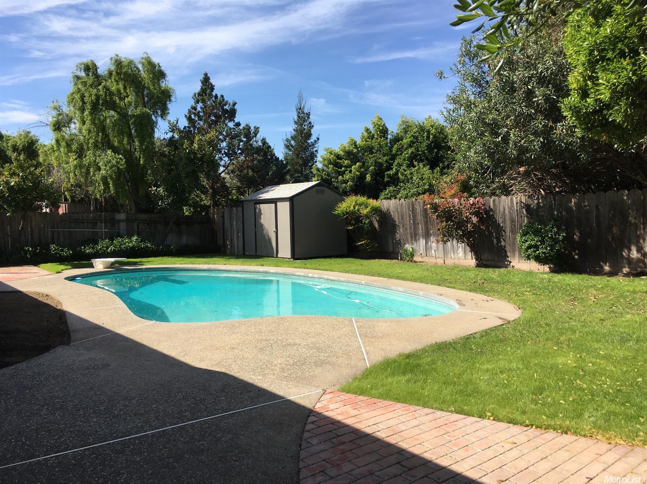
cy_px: 242
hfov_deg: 61.7
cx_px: 324
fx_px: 542
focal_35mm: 29
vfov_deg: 48.2
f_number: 2.2
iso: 25
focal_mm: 4.15
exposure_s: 1/1148
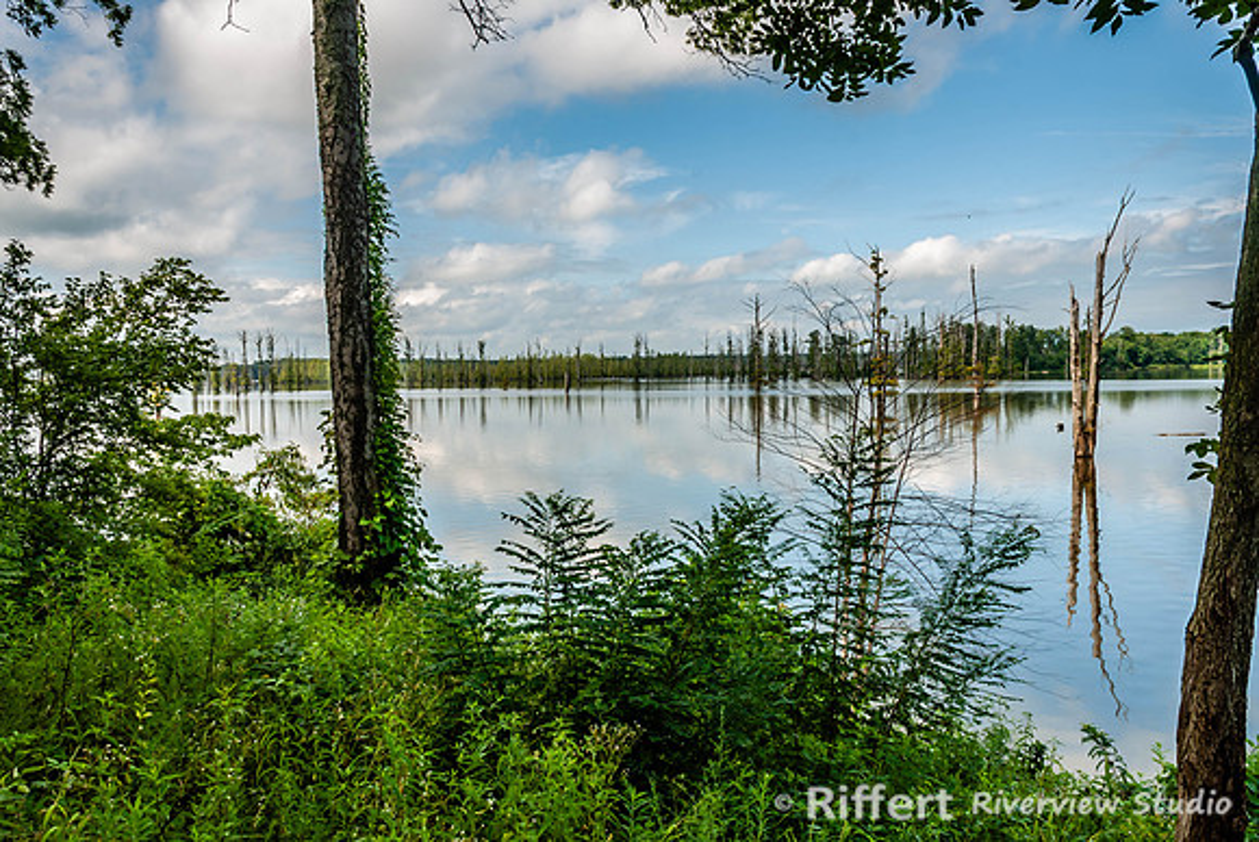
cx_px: 630
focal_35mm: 28
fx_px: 966
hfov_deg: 66.2
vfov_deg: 47.1
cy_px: 421
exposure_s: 1/60
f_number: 11
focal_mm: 18
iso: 100
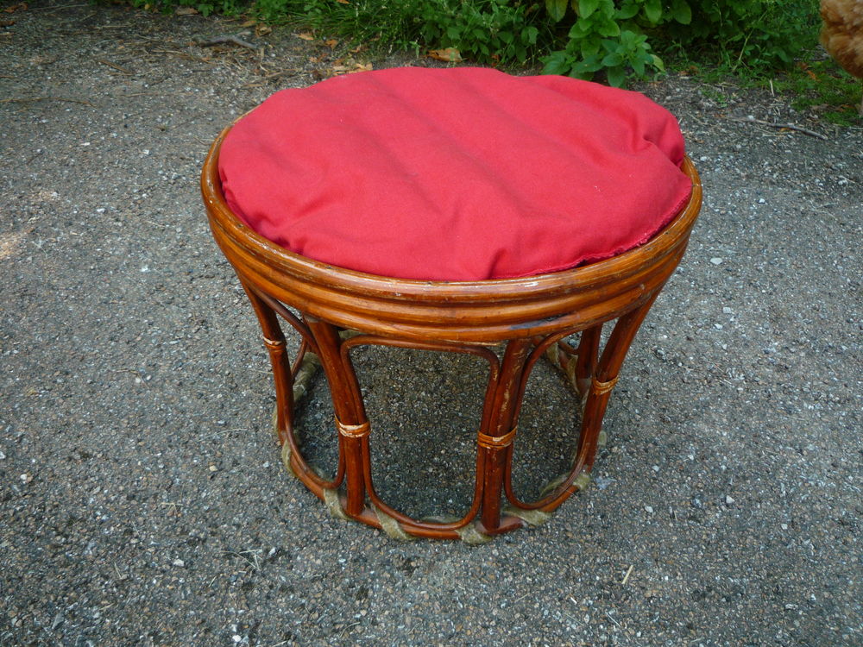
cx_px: 432
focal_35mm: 30
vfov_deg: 46.8
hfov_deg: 60.0
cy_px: 324
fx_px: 748
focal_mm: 5.2
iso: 100
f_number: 3.3
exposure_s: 1/40
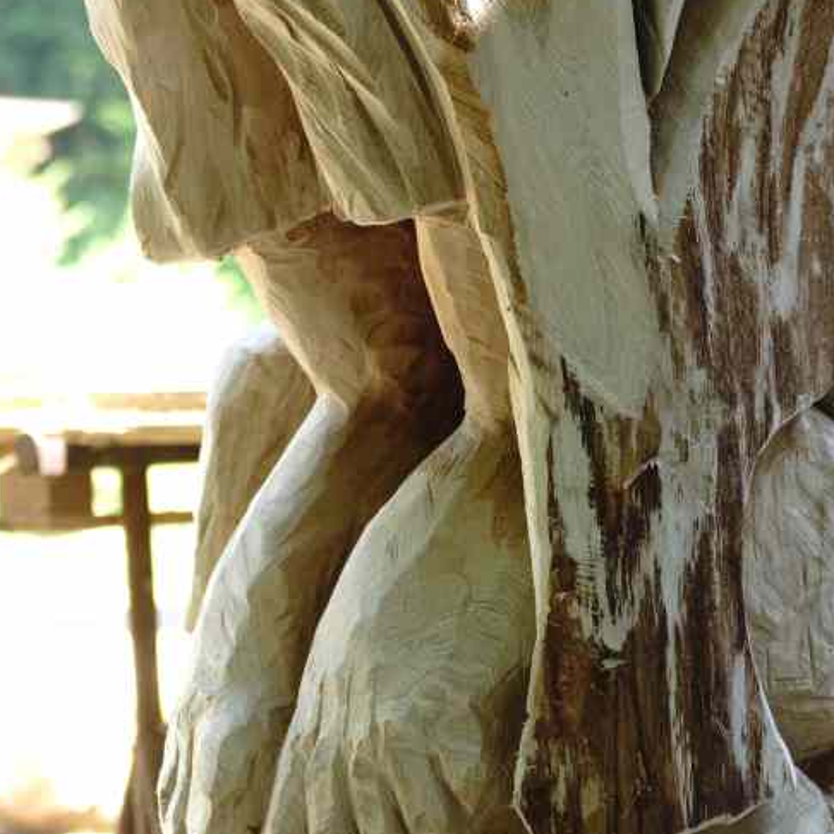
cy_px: 283
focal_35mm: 147
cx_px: 389
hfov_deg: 11.9
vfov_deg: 11.9
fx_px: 4007
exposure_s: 1/125
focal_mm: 70
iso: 400
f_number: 4
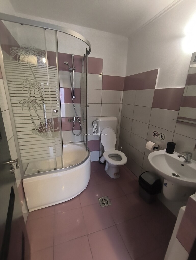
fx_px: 113
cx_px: 98
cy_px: 130
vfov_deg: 98.1
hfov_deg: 81.8
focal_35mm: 15
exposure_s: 1/25
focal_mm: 1.65
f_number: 2.2
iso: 500
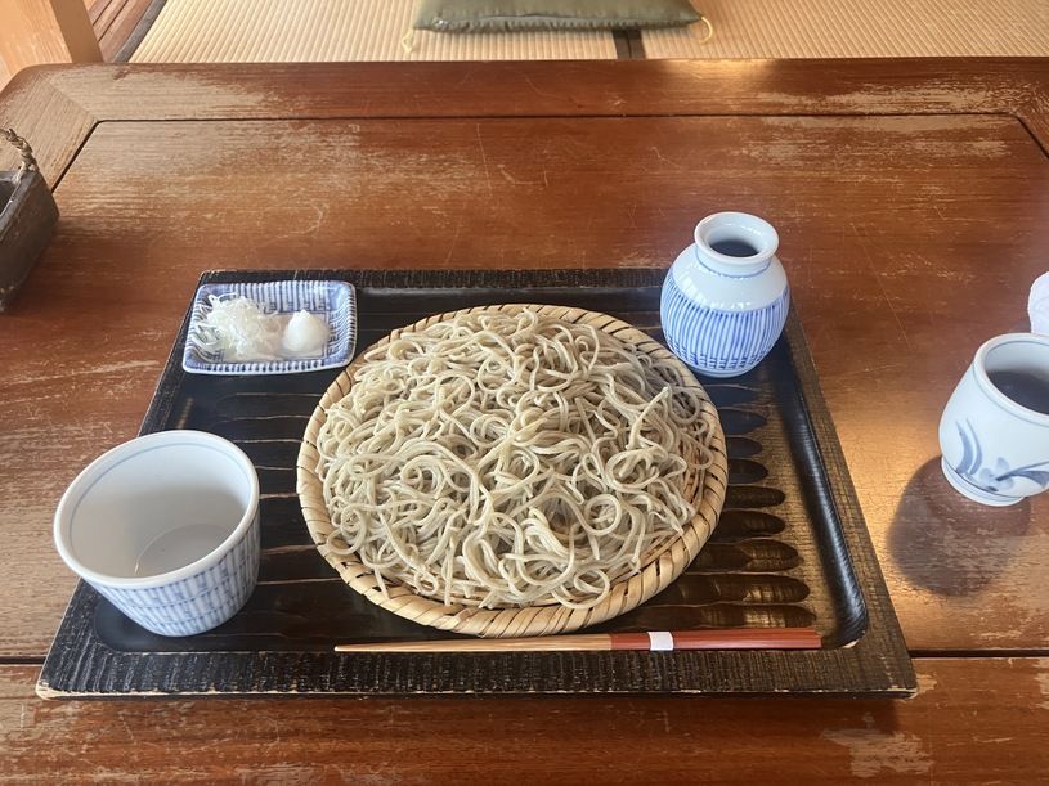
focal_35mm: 28
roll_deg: +1.3
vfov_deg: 49.7
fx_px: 848
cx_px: 524
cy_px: 393
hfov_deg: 63.5
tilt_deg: -44.6
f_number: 1.8
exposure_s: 1/60
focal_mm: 3.99
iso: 250
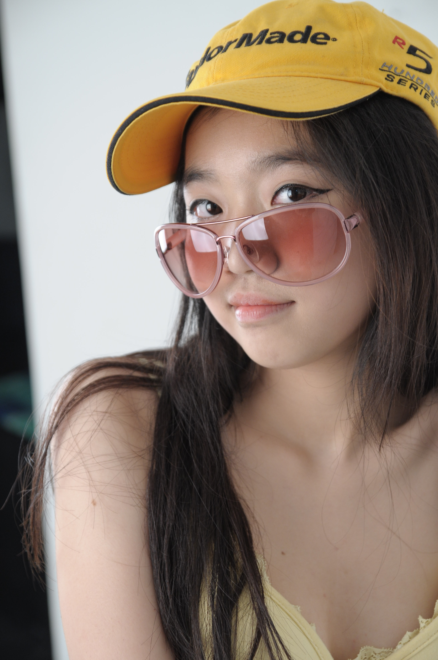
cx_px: 219
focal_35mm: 72
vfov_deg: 28.1
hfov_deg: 18.9
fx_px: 1317
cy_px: 330
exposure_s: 1/125
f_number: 3.5
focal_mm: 48
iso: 320
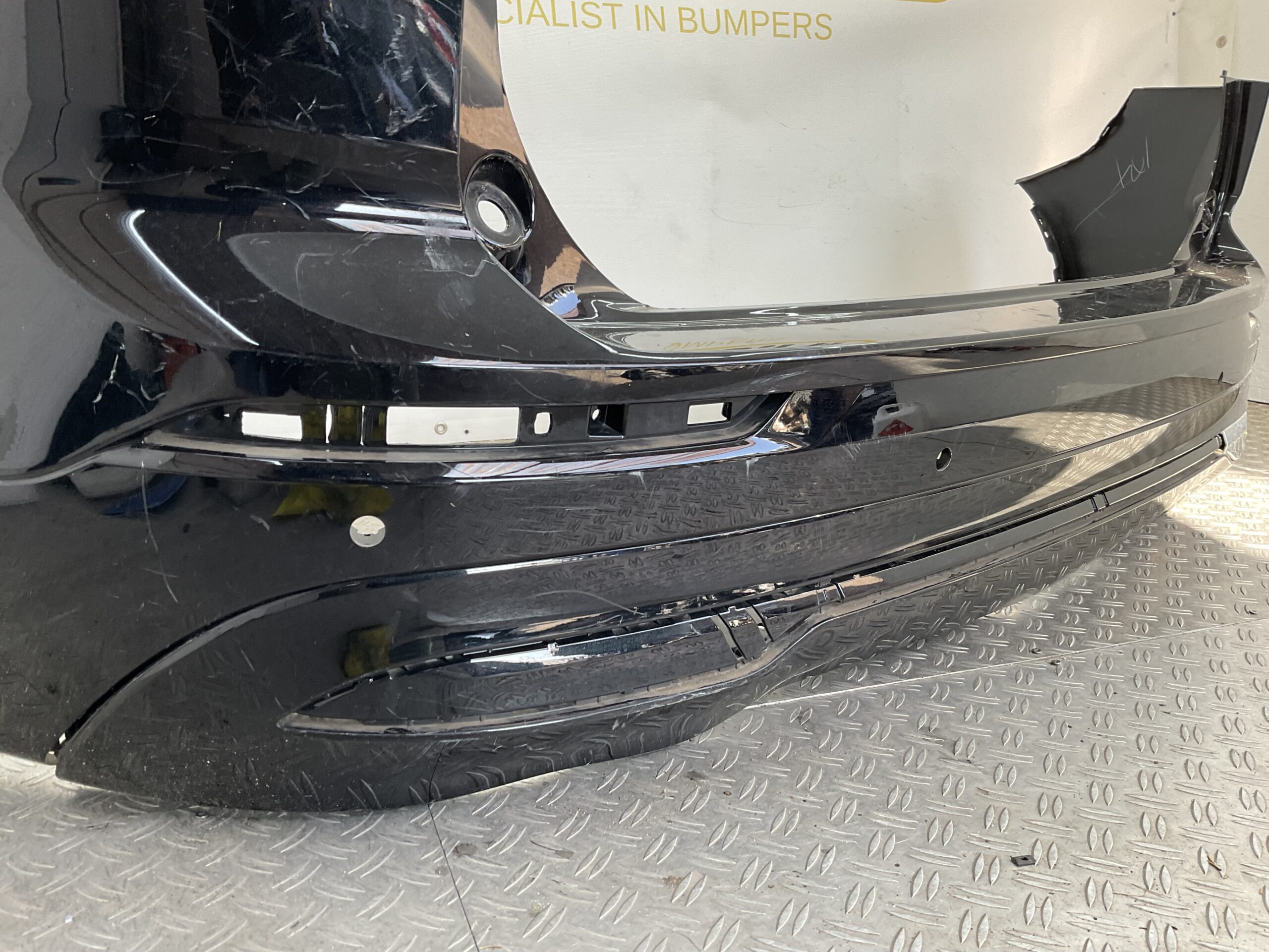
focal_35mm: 29
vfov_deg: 48.2
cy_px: 476
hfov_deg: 61.7
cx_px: 634
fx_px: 1063
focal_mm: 3
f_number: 1.8
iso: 25
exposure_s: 1/100
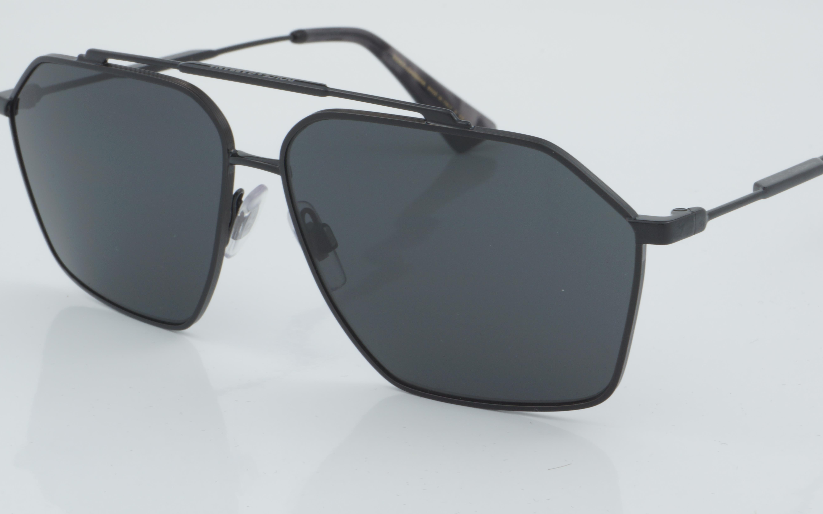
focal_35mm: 97
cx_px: 461
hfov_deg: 21.5
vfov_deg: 13.5
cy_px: 237
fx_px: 2166
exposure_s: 1/4
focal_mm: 55
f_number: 32
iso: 100
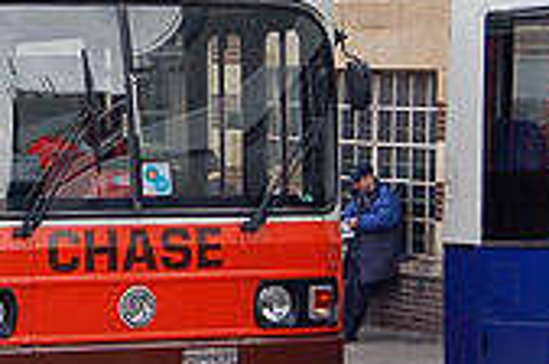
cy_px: 99
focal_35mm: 196
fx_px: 2983
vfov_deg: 7.0
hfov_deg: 10.4
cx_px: -45
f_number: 5
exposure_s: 1/500
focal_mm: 38
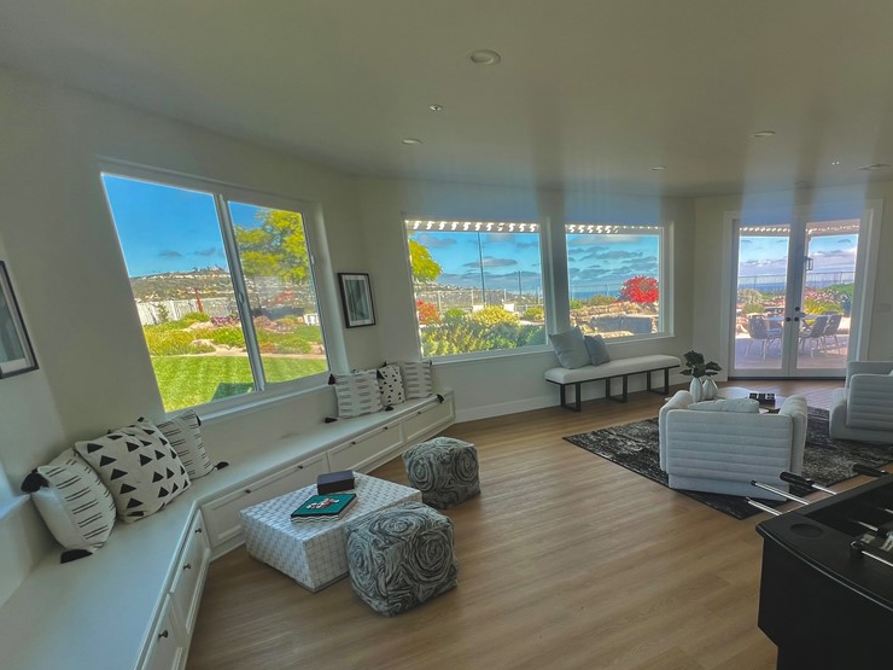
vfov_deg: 70.3
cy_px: 424
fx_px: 464
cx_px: 572
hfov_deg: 85.6
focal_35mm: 18
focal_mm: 1.57
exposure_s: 1/175
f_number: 1.8
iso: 32
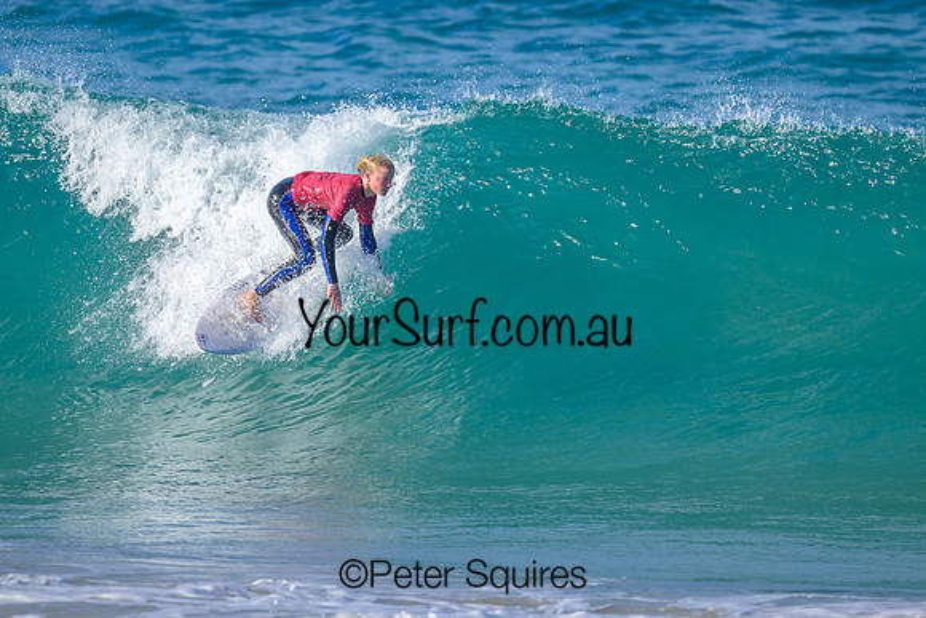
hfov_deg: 1.9
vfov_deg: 1.3
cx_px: 496
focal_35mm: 1098
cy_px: 216
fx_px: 28259
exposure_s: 1/2000
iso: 400
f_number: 6.3
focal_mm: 800
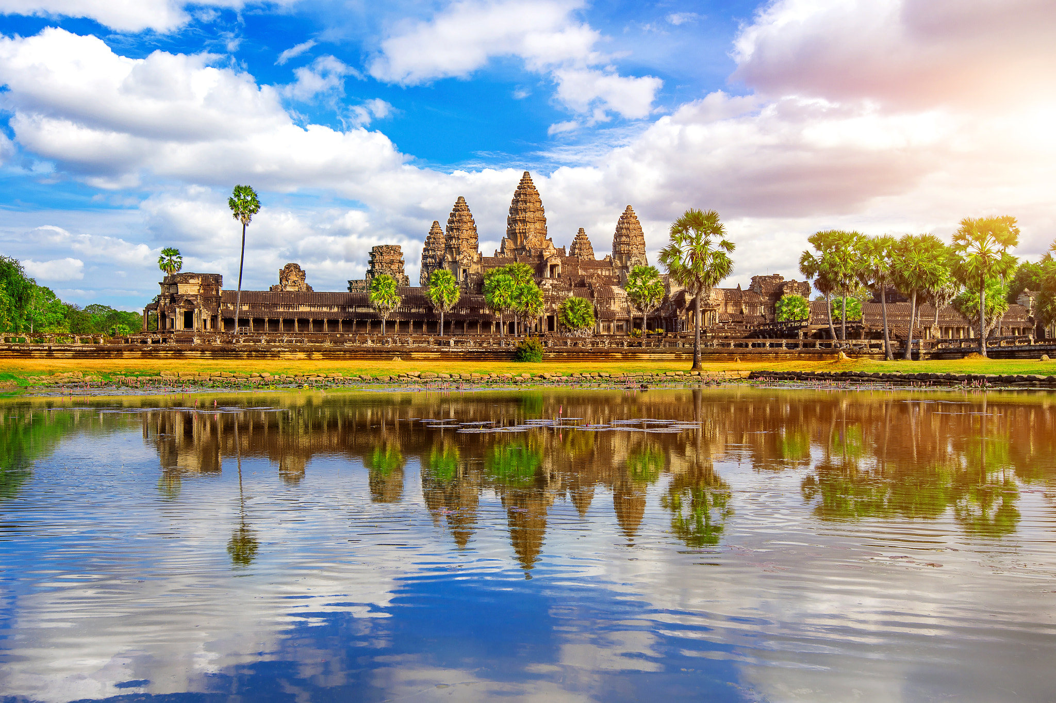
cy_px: 352
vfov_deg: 37.8
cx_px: 528
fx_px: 1026
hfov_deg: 54.5
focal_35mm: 35
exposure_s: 1/125
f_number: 11
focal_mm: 35
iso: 100
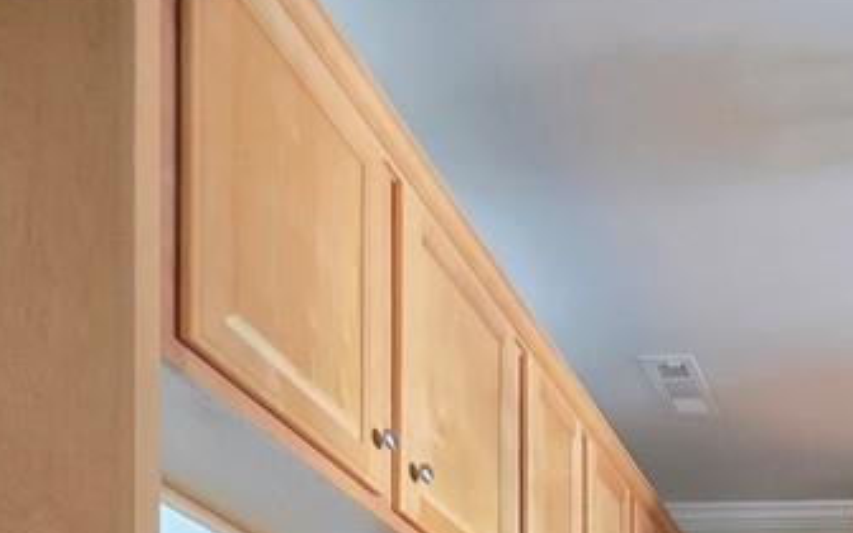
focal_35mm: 42
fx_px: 976
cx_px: 942
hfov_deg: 38.8
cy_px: 957
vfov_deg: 21.0
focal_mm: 2.2
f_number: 1.9
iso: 1000
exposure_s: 1/30
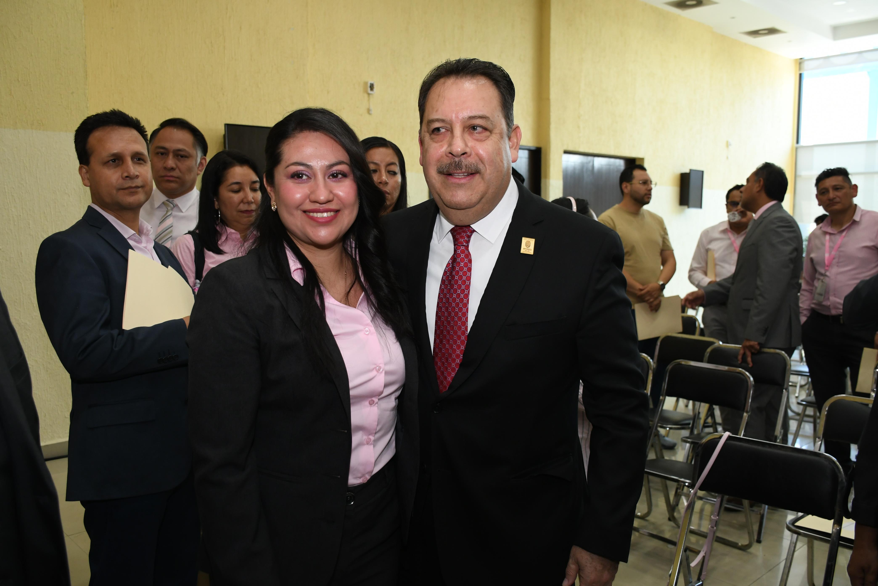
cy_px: 293
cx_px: 439
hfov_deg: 61.9
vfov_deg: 43.6
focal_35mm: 30
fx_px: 732
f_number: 3.5
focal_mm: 20
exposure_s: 1/100
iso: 800
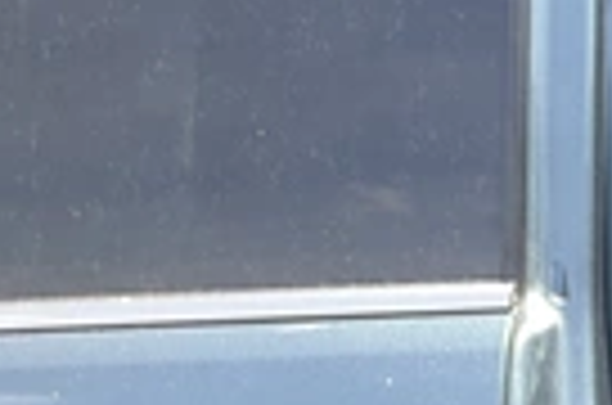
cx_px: 860
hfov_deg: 20.3
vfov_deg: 14.9
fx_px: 1509
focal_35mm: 89
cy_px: 454
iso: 16
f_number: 1.8
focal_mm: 3
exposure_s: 1/132
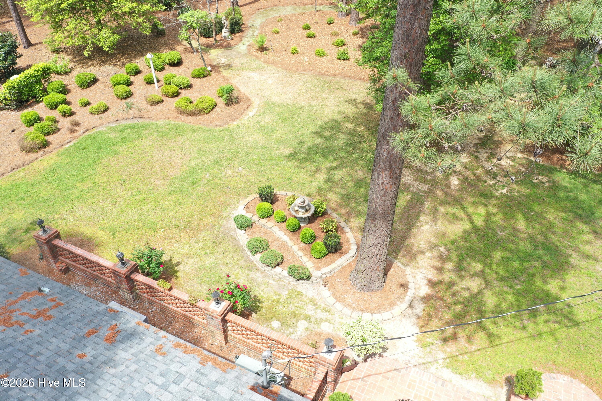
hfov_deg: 65.5
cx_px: 301
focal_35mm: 28
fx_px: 468
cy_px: 200
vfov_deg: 46.4
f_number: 4.5
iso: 100
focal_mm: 10.26
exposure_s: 1/160
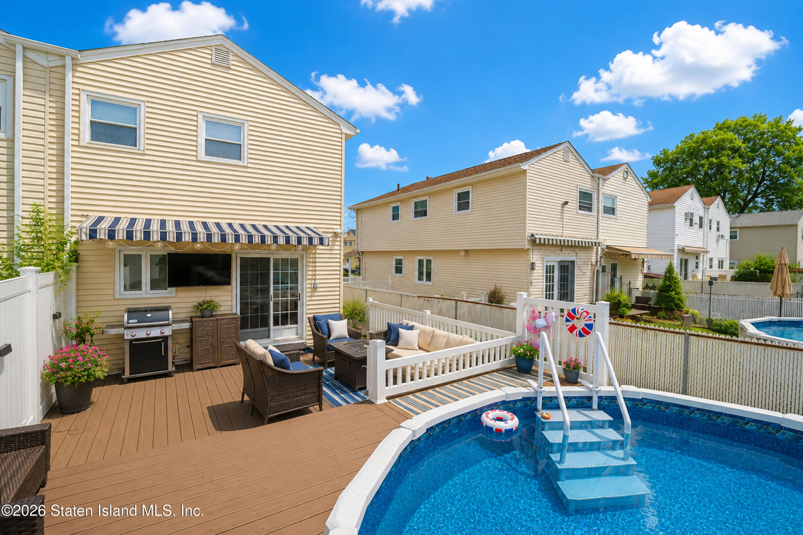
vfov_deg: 77.3
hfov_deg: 100.4
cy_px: 268
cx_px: 402
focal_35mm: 15
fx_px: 335
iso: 100
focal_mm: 10
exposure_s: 1/1000
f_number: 2.8
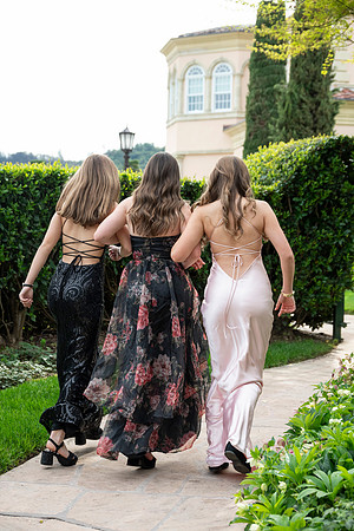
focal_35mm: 73
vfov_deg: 27.7
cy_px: 266
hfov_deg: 18.7
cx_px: 177
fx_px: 1077
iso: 1250
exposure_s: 1/1000
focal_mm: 73
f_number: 6
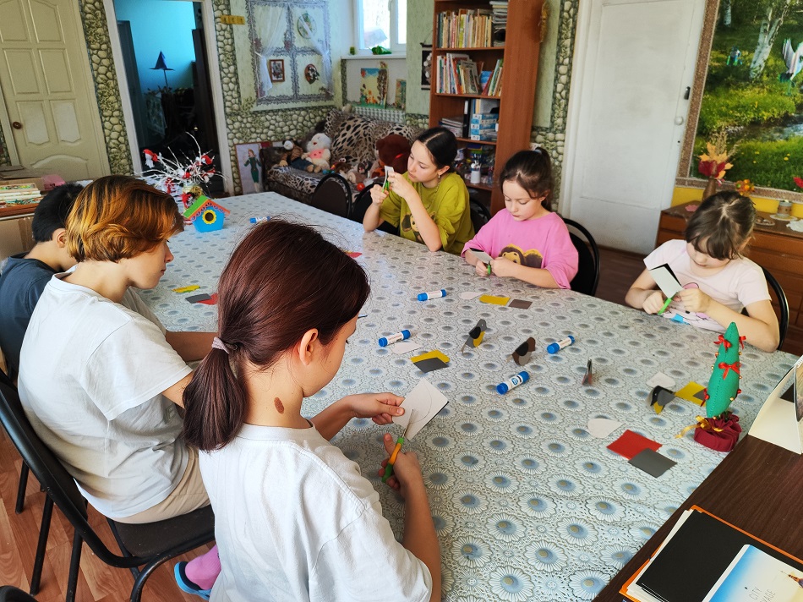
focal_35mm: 24
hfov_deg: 71.6
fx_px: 557
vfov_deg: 56.8
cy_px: 301
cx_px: 402
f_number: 1.89
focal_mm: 5.89
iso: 271
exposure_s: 1/100
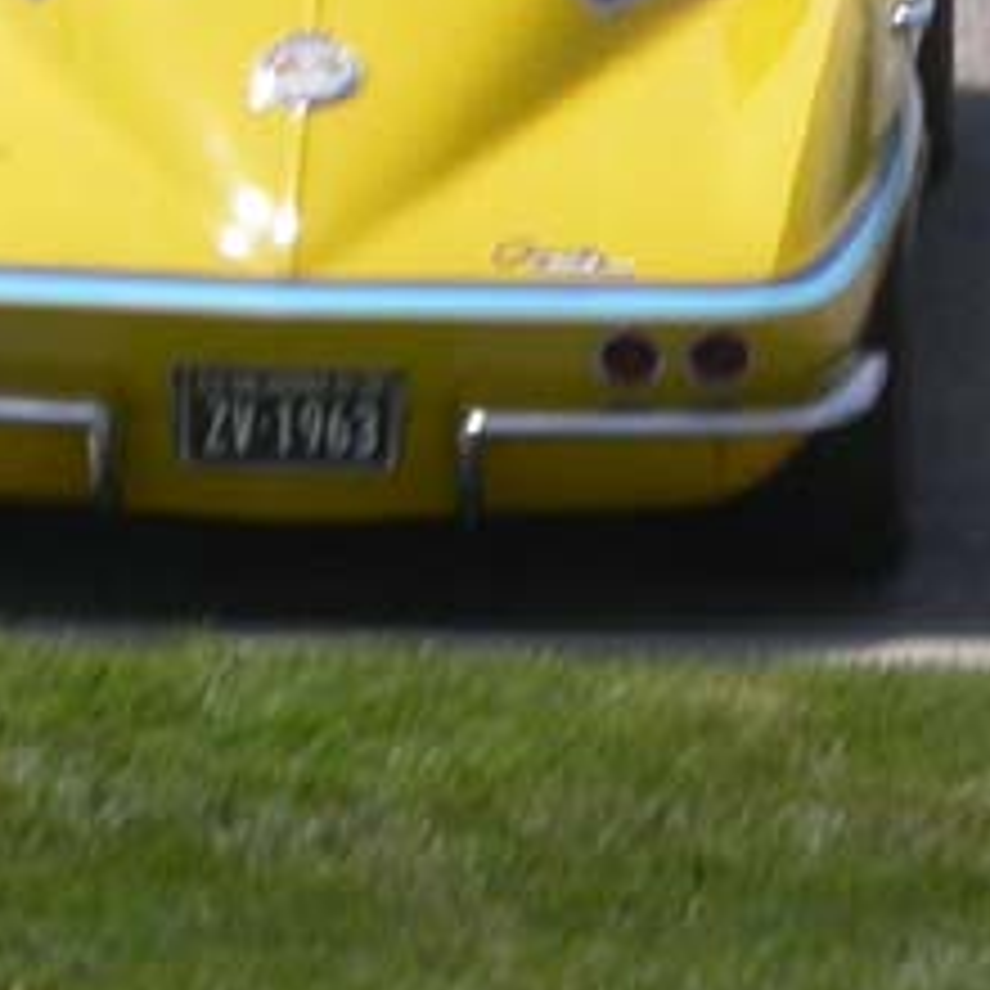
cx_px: 994
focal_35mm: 634
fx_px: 20514
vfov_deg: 2.8
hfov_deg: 2.8
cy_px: 243
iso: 100
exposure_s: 1/374
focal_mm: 32
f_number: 7.3
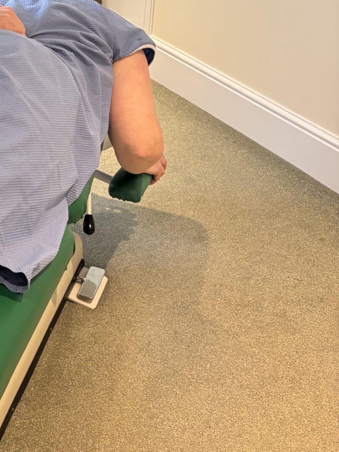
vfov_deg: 28.3
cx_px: -70
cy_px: -30
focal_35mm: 63
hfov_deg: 21.6
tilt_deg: -19.1
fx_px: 823
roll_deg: +0.9
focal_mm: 5.96
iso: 160
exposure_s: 1/60
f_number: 1.6
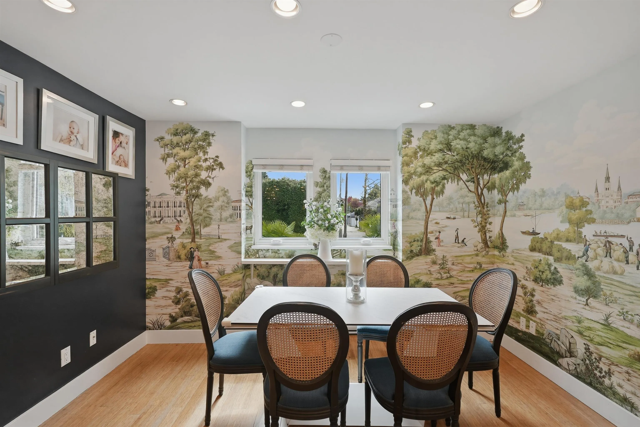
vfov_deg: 73.8
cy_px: 214
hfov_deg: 96.7
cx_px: 320
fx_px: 285
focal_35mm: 16
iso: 200
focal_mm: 16
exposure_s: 1/100
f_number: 4.5
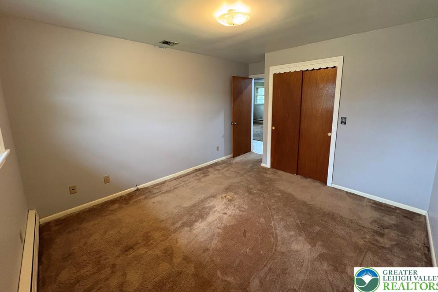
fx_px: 183
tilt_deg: -9.0
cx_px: 218
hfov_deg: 100.4
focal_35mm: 15
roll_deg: +0.1
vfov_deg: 77.0
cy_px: 128
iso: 400
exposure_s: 1/60
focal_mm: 2.22
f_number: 2.2
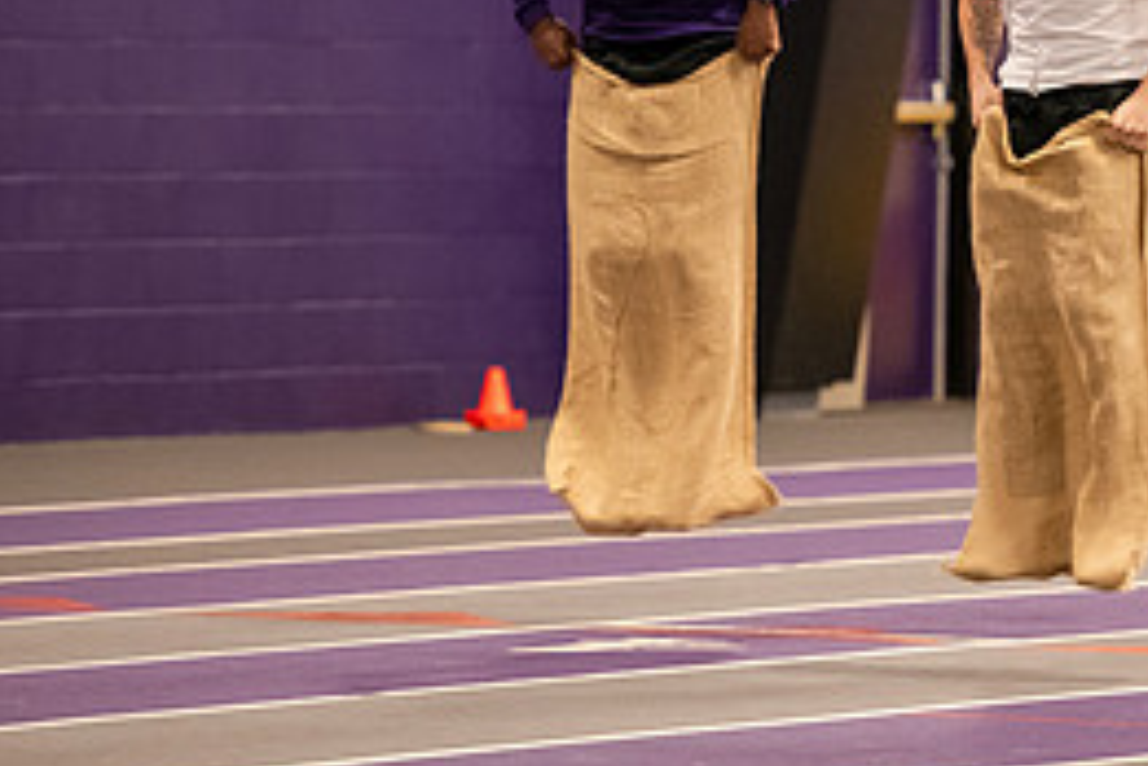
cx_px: 1016
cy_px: 161
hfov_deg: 5.3
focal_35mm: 389
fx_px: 12404
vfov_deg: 3.5
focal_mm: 175
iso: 2500
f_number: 3.2
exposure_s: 1/200
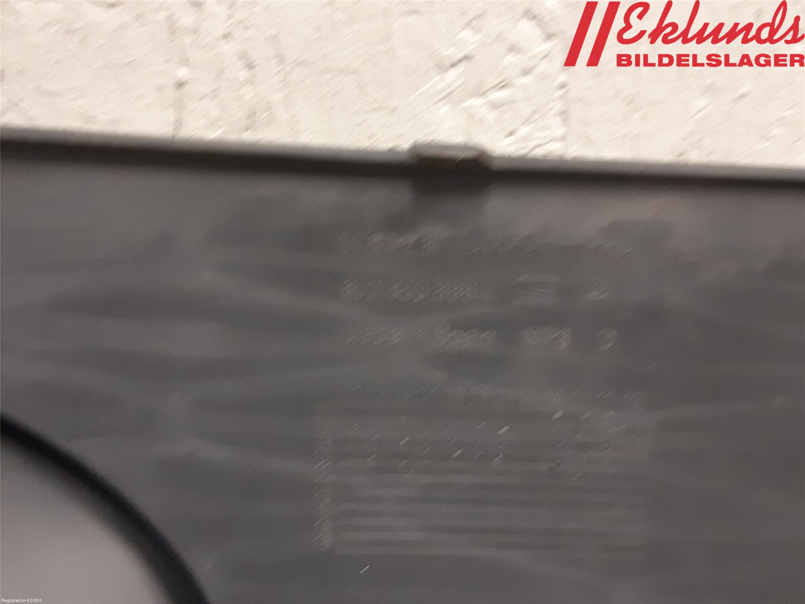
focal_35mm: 26
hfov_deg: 67.3
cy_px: 302
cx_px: 402
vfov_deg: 53.1
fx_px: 605
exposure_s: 1/25
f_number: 1.7
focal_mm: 3.93
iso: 200
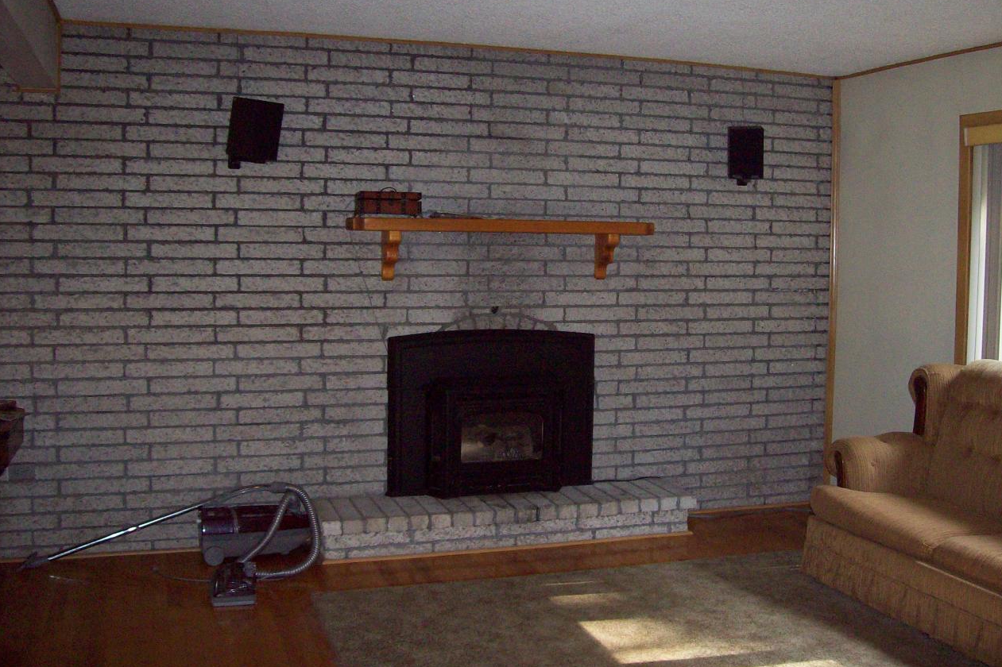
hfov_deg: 50.7
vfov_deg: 35.0
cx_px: 505
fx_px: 1057
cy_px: 295
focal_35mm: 38
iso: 140
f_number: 2.7
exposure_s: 1/64
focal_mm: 6
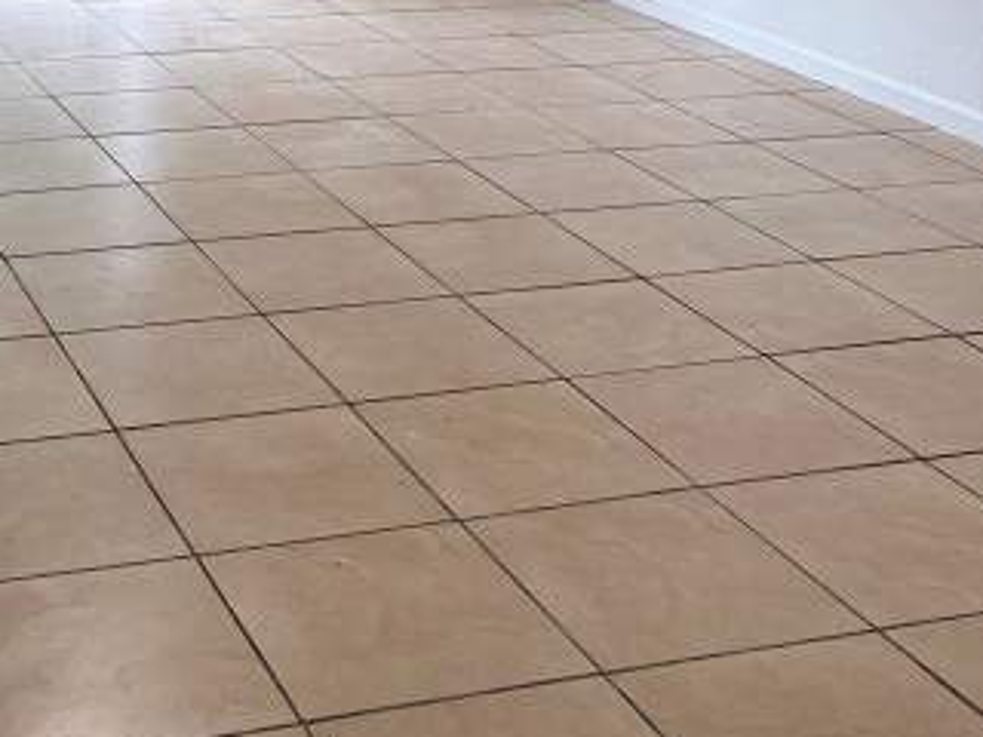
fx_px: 1846
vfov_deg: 21.4
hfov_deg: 28.9
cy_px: -89
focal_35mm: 65
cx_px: 144
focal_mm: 5.96
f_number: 1.6
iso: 80
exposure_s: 1/120
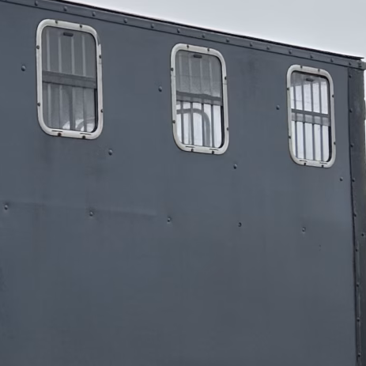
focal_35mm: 127
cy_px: 227
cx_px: -206
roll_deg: -0.4
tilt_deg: +4.3
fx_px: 1519
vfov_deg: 13.7
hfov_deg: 12.9
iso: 50
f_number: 1.5
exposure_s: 1/354
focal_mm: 5.7
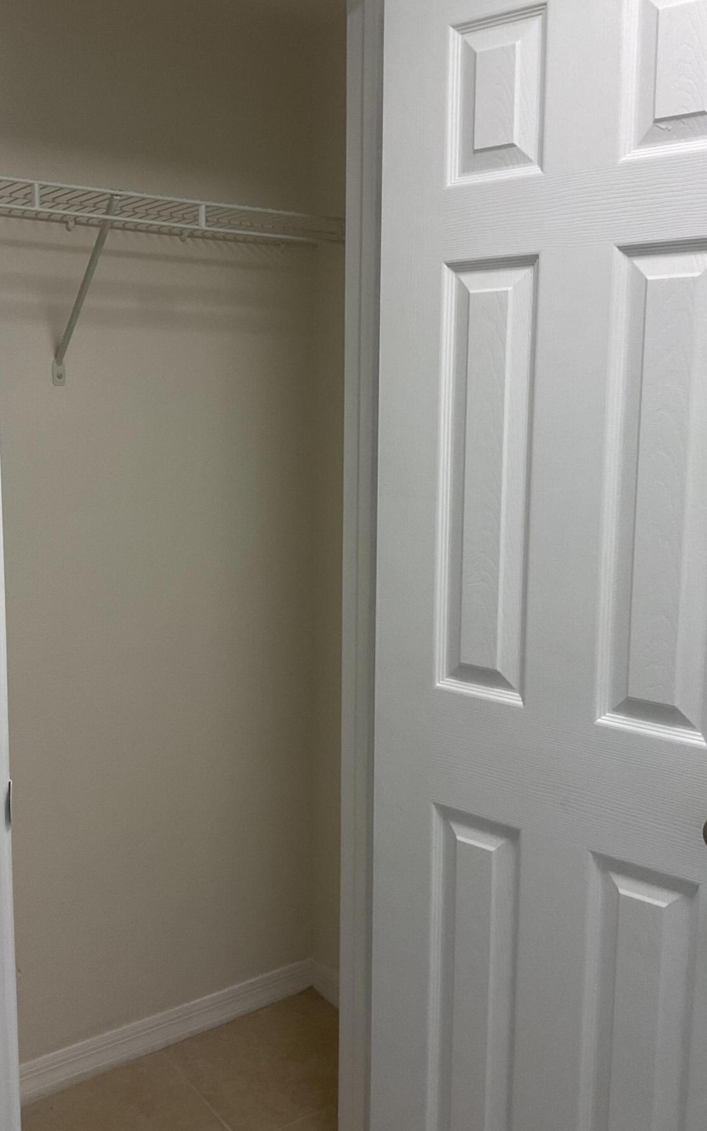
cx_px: 295
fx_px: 1048
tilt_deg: -7.3
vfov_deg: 56.7
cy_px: 532
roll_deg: +0.2
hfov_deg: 37.2
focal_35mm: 34
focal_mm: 3
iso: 50
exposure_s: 1/120
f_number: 1.8
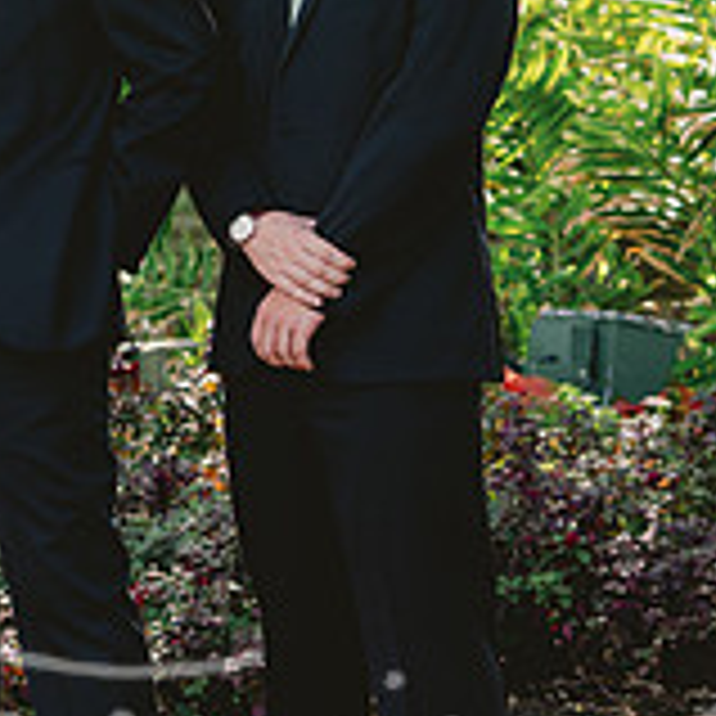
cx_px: -164
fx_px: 5827
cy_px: 206
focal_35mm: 249
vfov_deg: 7.0
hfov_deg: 7.0
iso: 400
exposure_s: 1/400
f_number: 4.5
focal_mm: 74
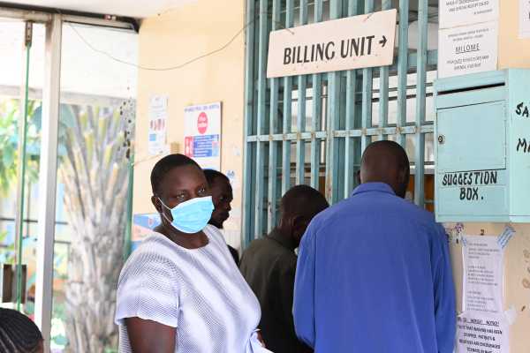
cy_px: 176
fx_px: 1207
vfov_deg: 16.7
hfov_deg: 24.8
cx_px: 265
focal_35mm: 82
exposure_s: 1/160
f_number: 5.6
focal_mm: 82
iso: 1250
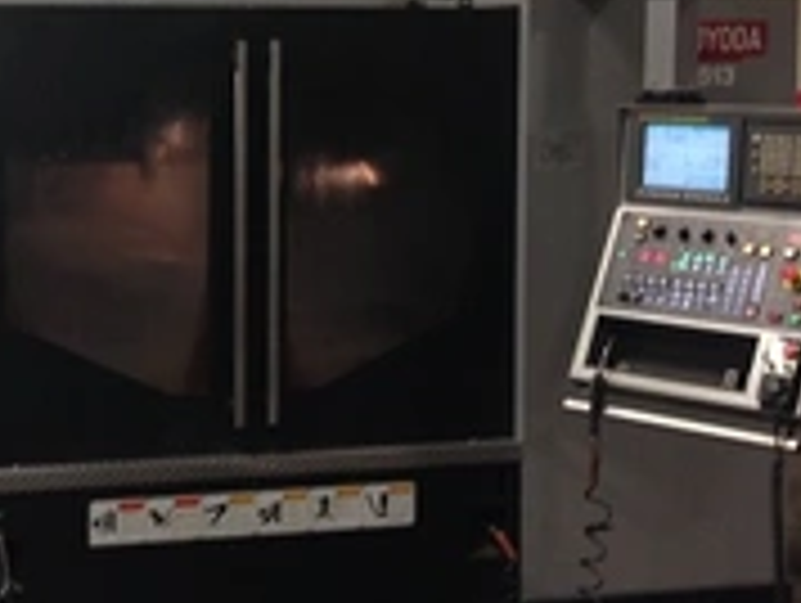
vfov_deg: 19.7
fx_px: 1715
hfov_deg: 25.1
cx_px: 14
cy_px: 126
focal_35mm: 74
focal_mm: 4.12
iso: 100
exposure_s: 1/20
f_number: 2.4
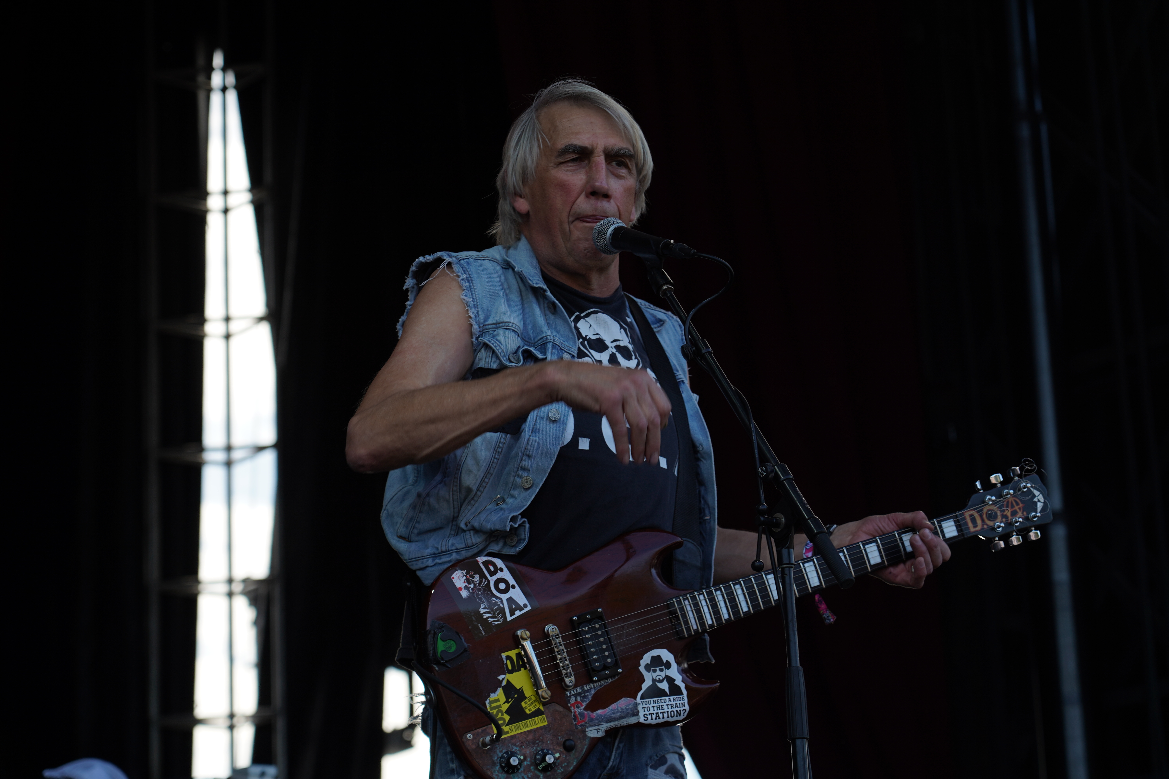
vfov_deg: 12.9
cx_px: 585
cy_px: 389
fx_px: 3442
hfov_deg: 19.3
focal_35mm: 106
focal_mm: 105
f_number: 5
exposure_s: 1/320
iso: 100
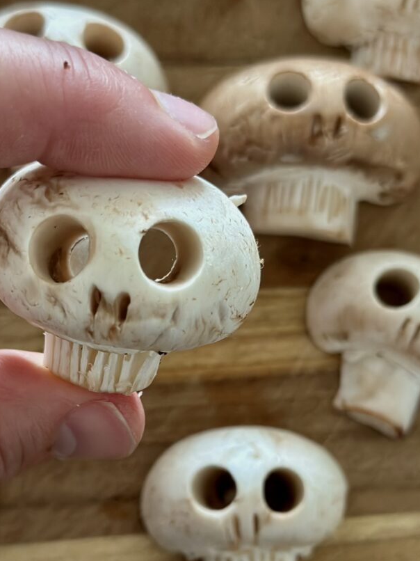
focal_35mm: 61
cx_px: 160
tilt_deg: -81.9
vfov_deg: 31.7
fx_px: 987
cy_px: 308
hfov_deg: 24.0
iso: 400
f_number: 1.78
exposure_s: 1/56
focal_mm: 6.86
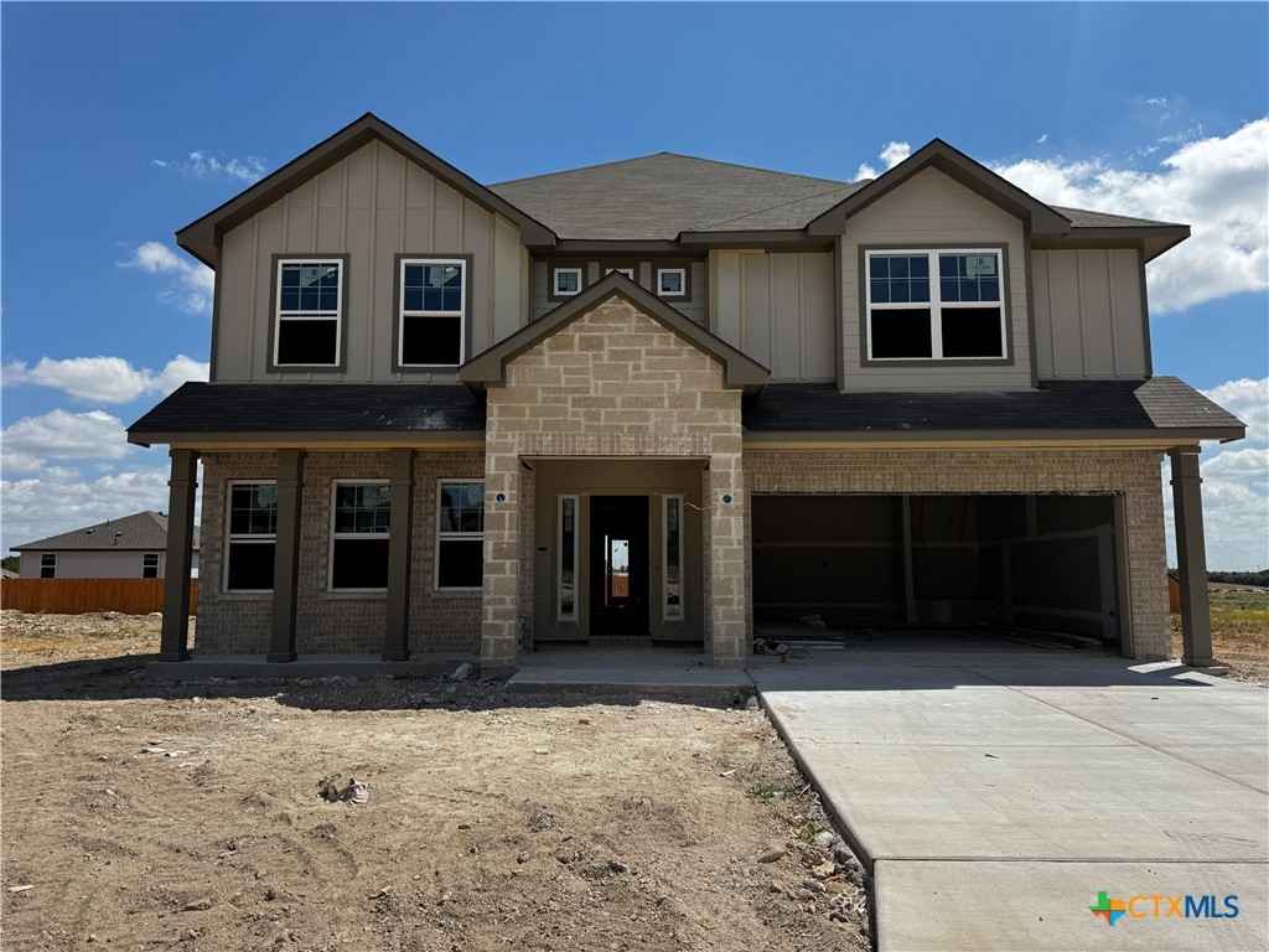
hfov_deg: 71.6
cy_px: 476
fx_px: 880
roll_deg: +0.0
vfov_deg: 56.8
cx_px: 634
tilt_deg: +5.7
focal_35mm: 24
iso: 80
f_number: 1.78
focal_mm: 6.76
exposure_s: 1/10417
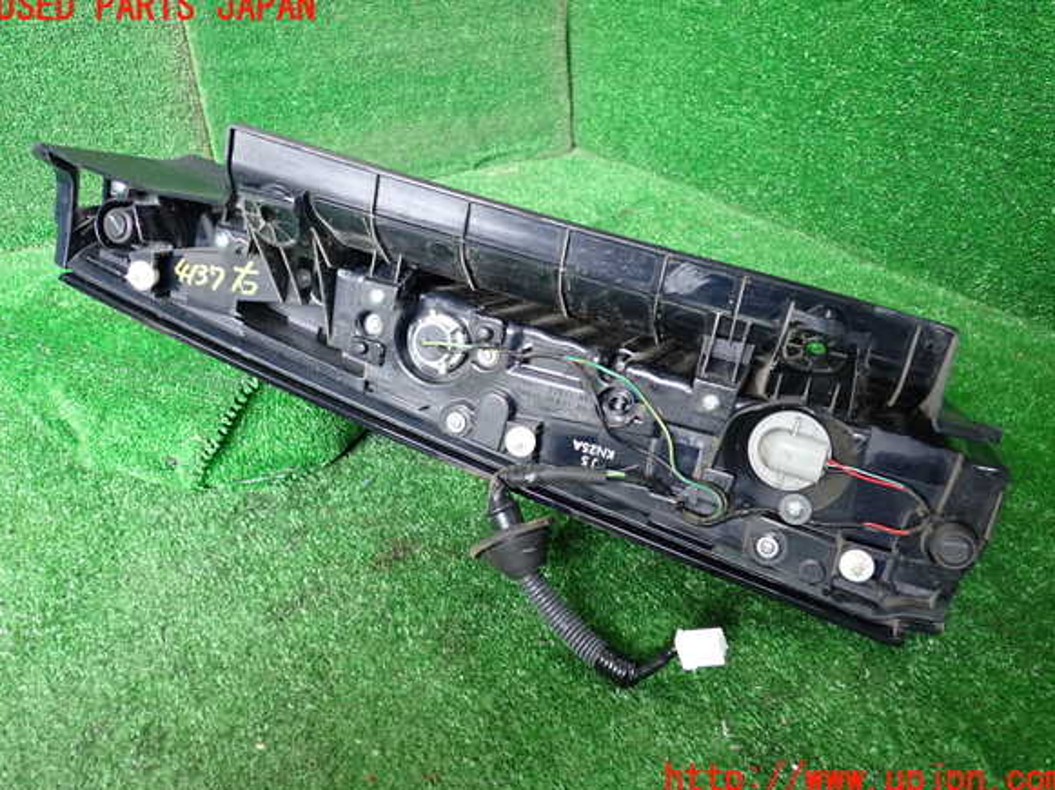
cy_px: 394
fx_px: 944
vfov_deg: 45.4
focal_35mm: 31
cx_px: 530
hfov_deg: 58.4
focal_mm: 5.4
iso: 400
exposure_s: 1/60
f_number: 2.3
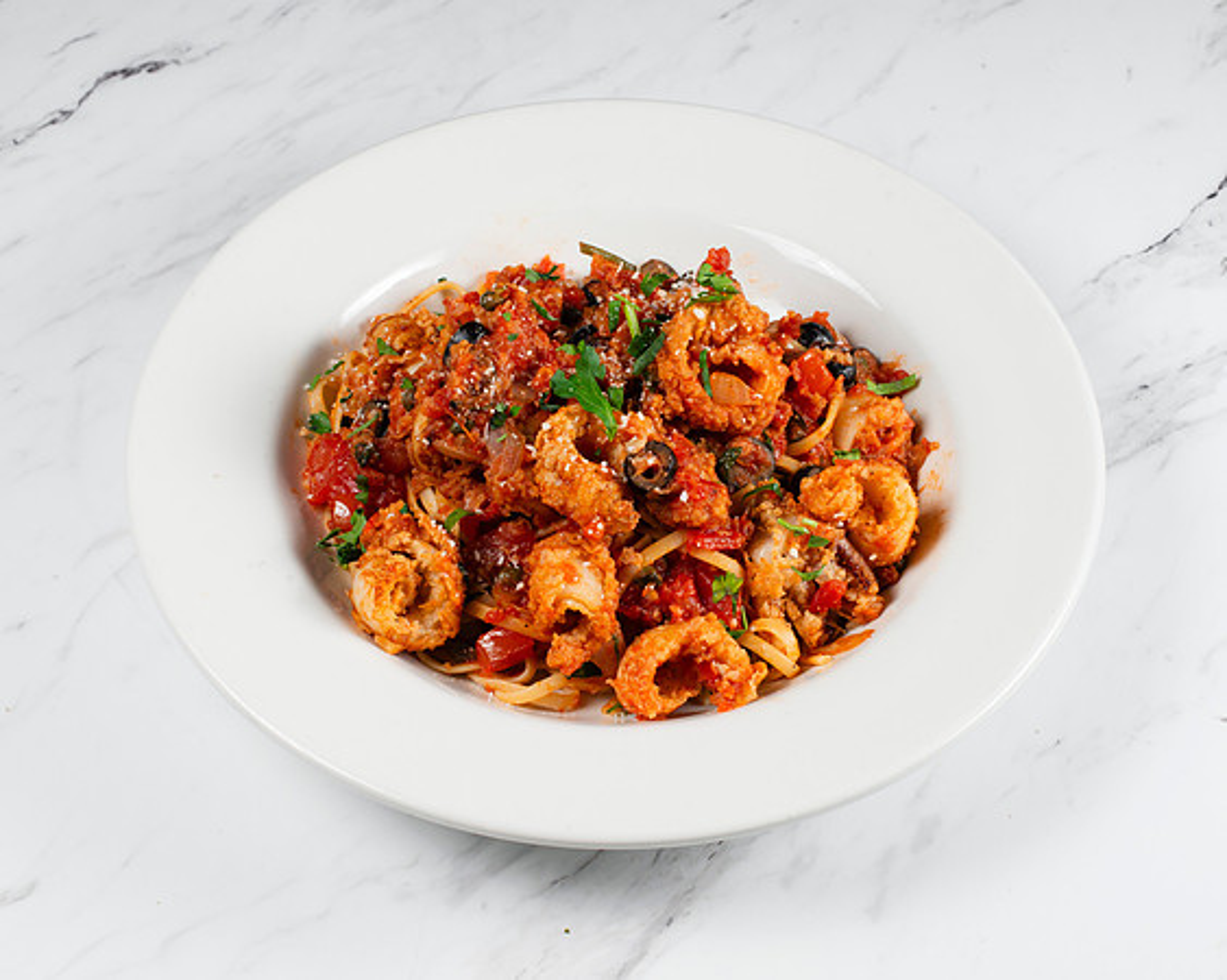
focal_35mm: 60
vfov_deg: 25.4
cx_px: 638
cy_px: 497
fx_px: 2172
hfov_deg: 31.5
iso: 200
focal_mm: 50
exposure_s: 1/200
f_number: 10
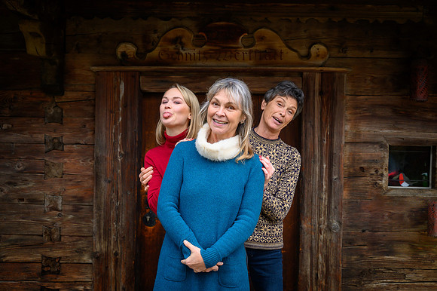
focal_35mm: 63
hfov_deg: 31.9
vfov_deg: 21.5
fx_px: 764
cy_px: 146
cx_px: 218
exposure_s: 1/320
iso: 640
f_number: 4.5
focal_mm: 63
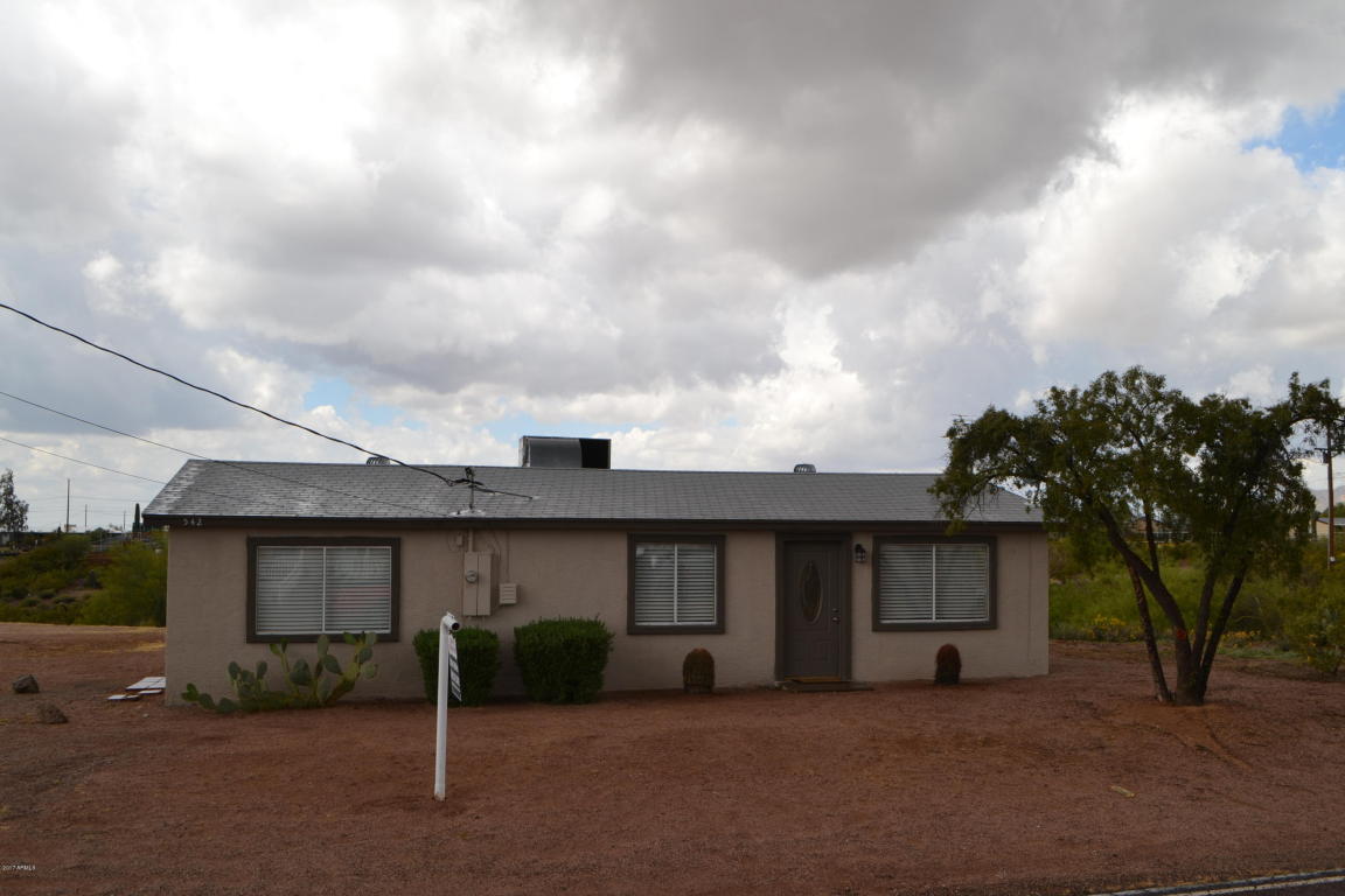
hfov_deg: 57.2
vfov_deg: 40.0
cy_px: 448
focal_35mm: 33
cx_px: 672
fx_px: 1233
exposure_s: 1/200
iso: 100
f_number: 9
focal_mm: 22
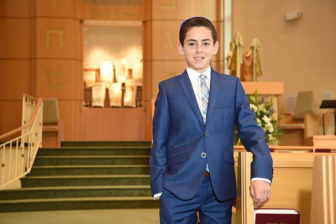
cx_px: 168
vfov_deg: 24.6
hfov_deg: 36.2
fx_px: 513
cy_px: 112
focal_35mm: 55
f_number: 4
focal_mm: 55
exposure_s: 1/125
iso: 1600
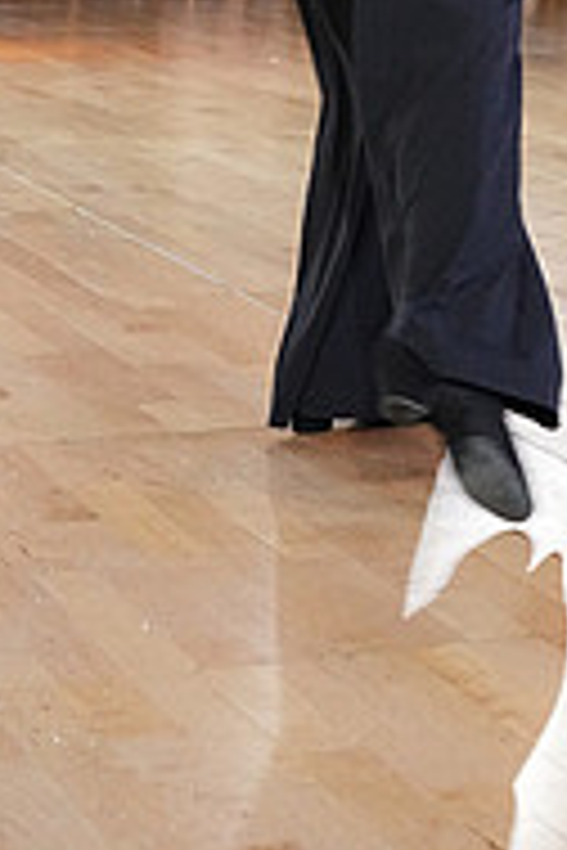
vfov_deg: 15.1
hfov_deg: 10.7
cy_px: -396
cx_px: 722
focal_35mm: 126
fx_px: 2977
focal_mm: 41
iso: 5000
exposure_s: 1/200
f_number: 6.3
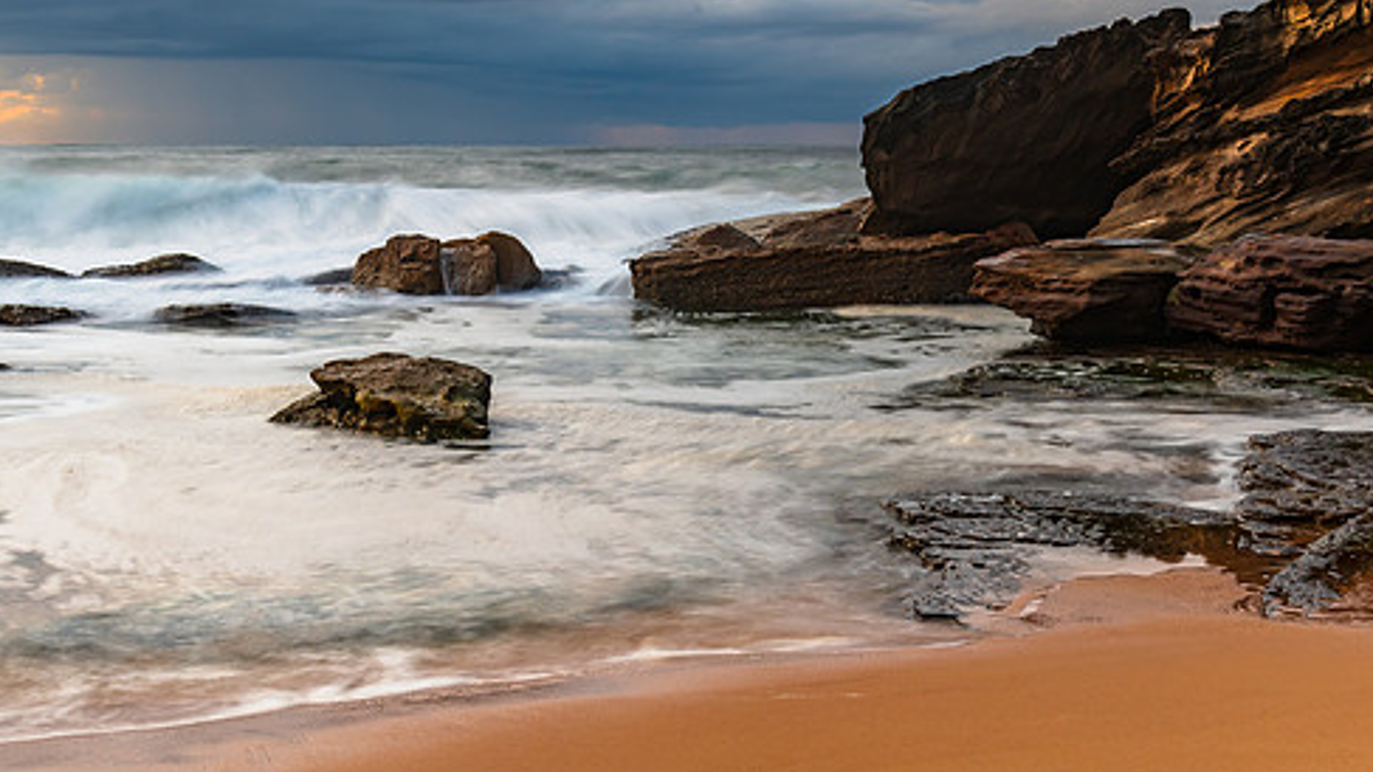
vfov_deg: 19.1
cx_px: 729
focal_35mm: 63
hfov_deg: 33.3
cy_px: 251
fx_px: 2294
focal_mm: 48
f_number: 8
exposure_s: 1.6
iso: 160
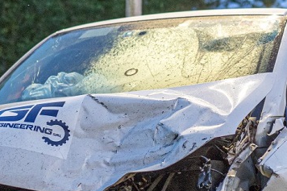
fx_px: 940
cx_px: 195
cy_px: 160
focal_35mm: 118
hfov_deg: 17.3
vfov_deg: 11.6
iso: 1600
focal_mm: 35
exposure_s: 1/200
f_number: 2
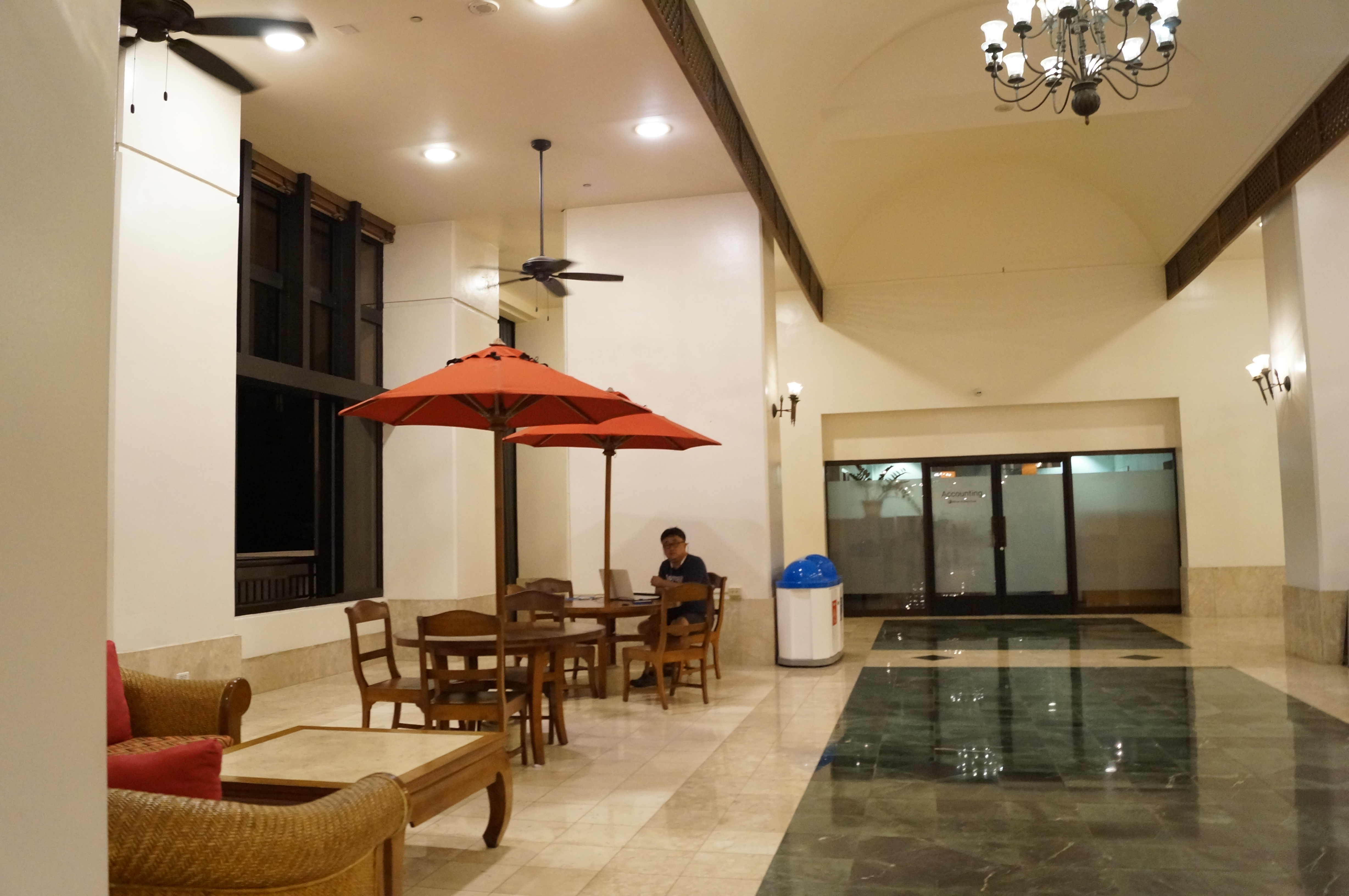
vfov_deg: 47.8
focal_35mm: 27
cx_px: 674
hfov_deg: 67.4
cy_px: 448
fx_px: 1011
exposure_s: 1/60
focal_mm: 18
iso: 2000
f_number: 4
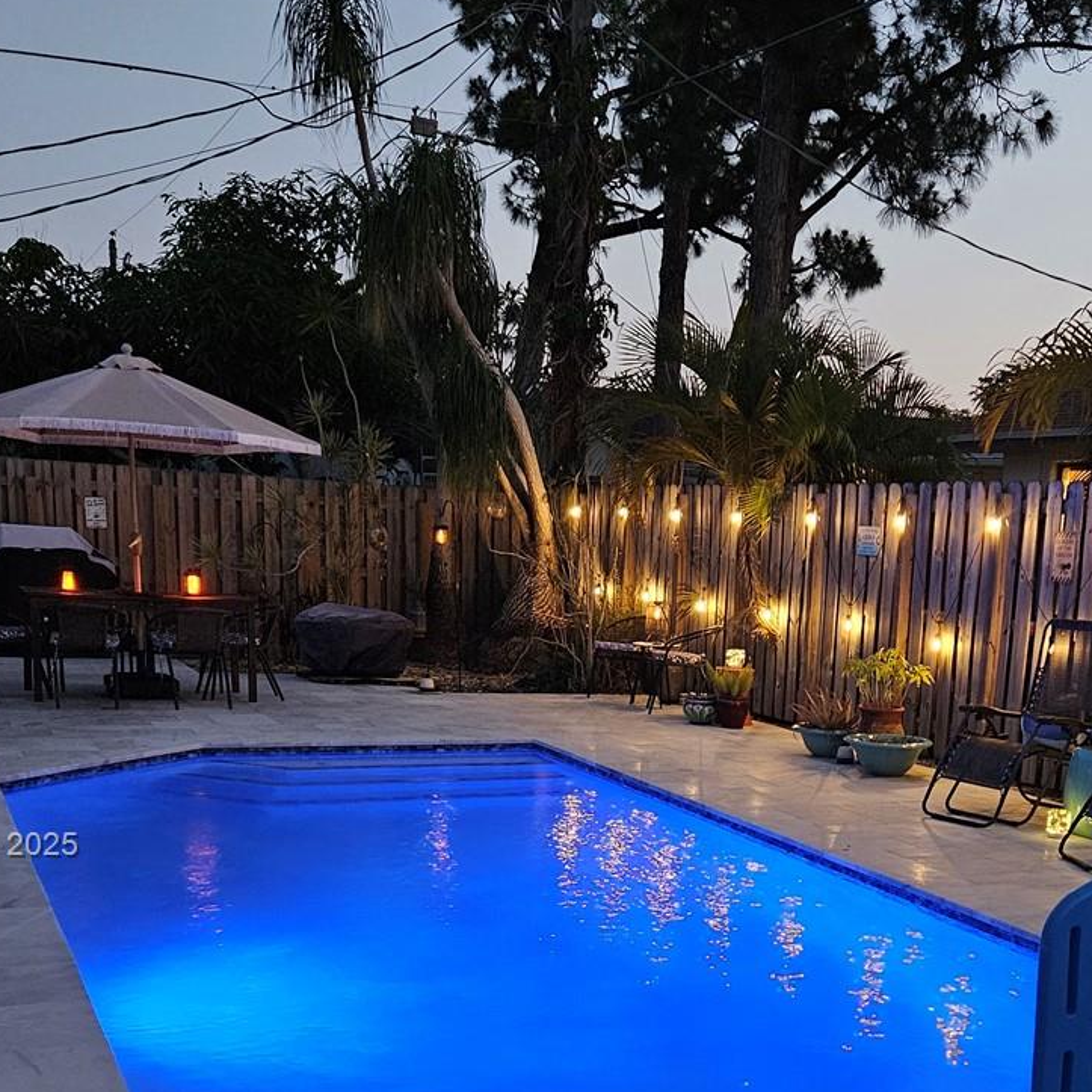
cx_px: 804
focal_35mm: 45
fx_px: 1606
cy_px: 847
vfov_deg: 36.5
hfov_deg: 36.8
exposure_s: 1/24
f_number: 1.8
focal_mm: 5.4
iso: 800
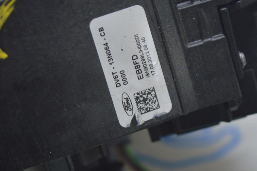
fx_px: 782
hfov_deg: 18.7
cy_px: 86
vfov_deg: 12.5
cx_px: 118
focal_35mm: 110
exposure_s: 1/20
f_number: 5.6
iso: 400
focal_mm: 55
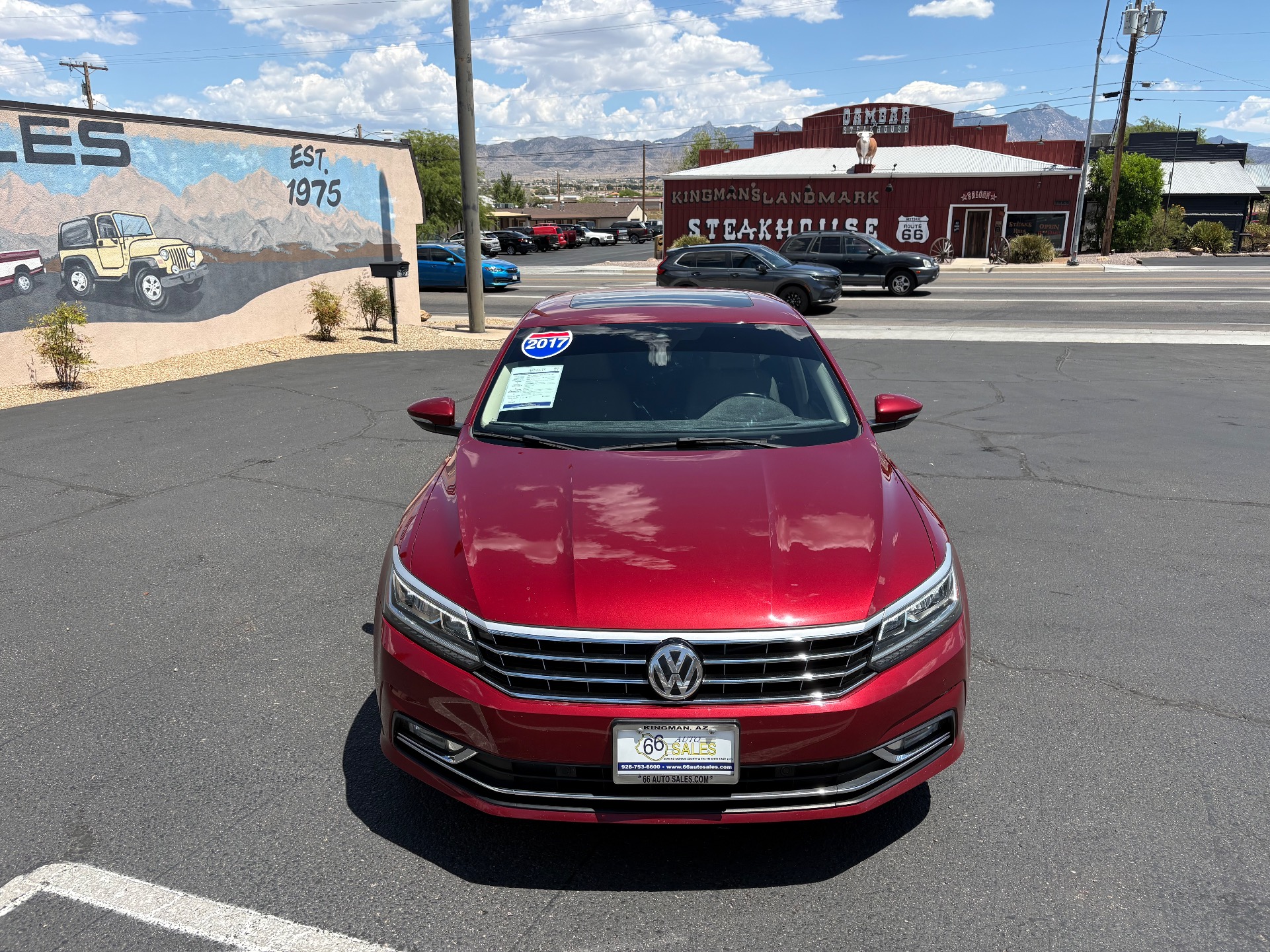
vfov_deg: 53.1
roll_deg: +0.0
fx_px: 954
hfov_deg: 67.3
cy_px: 476
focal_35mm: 26
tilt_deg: -15.3
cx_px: 635
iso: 50
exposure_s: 1/2639
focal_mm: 5.96
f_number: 1.6
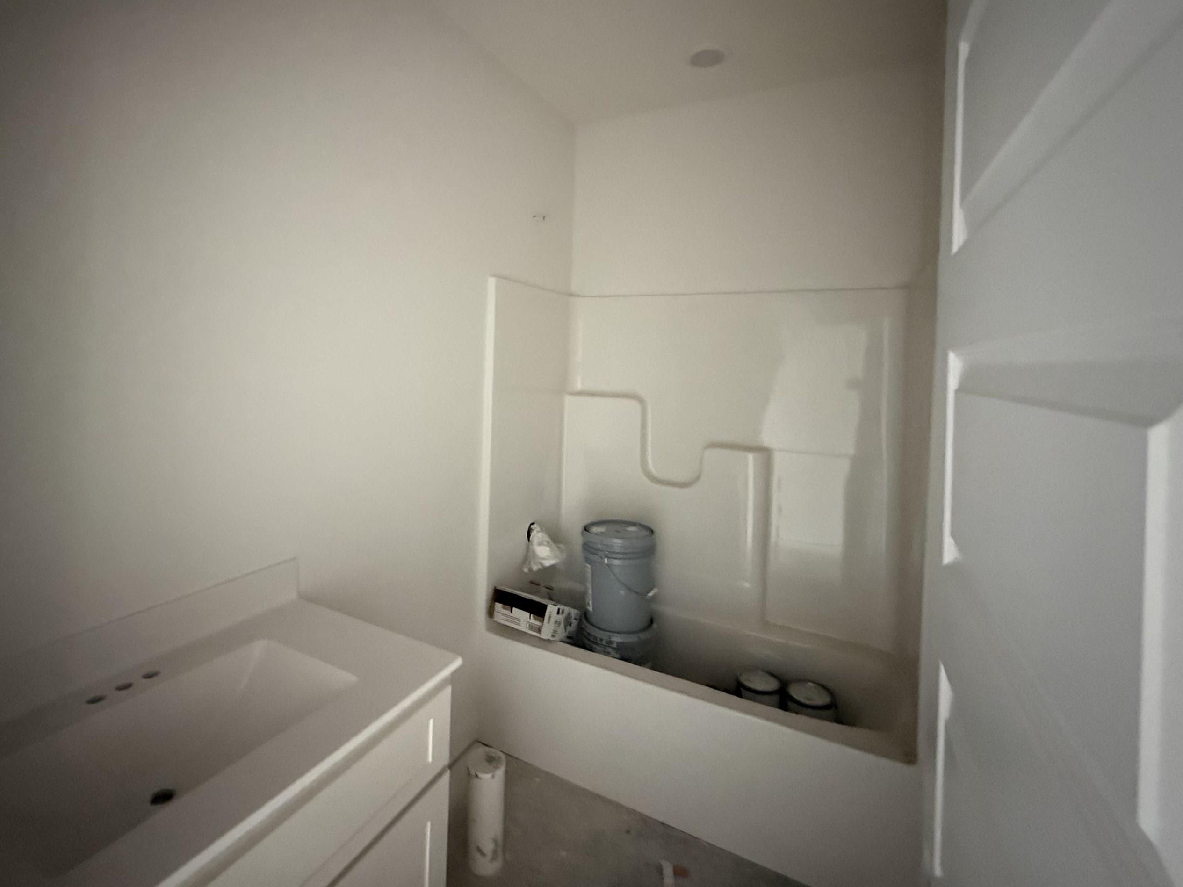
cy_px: 355
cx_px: 523
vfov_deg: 73.9
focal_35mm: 17
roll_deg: -2.5
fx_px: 581
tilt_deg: +1.2
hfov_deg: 90.6
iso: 1600
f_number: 2.2
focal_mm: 2.22
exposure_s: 1/42
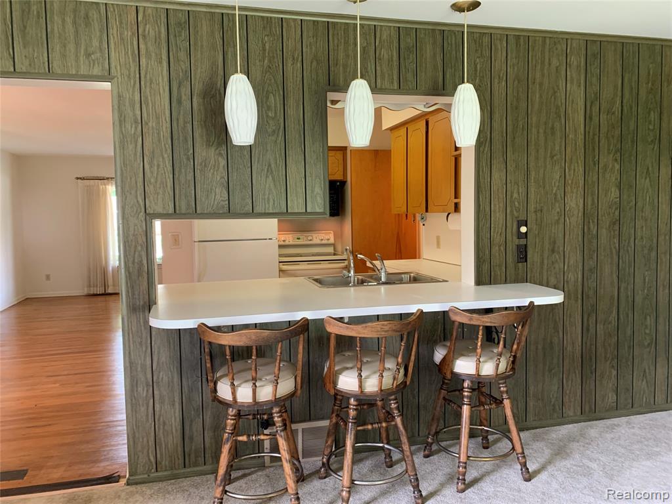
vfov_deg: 53.1
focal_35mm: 26
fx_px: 505
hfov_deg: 67.3
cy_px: 252
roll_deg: +0.7
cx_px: 336
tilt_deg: -4.1
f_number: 1.8
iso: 200
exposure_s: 1/60
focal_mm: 4.25
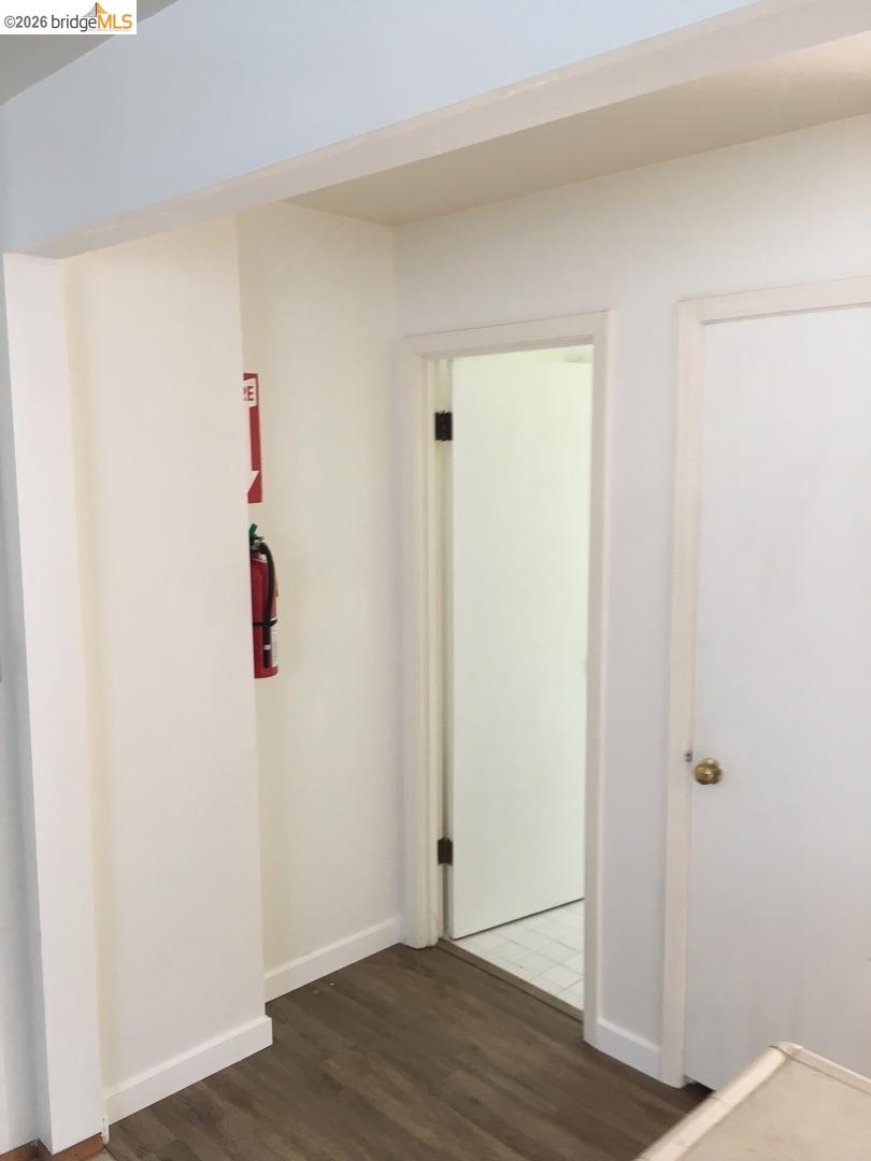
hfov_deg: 48.2
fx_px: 973
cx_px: 436
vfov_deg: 61.7
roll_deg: +1.6
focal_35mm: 29
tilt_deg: -3.5
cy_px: 580
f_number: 2.2
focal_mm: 4.15
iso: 50
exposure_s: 1/30
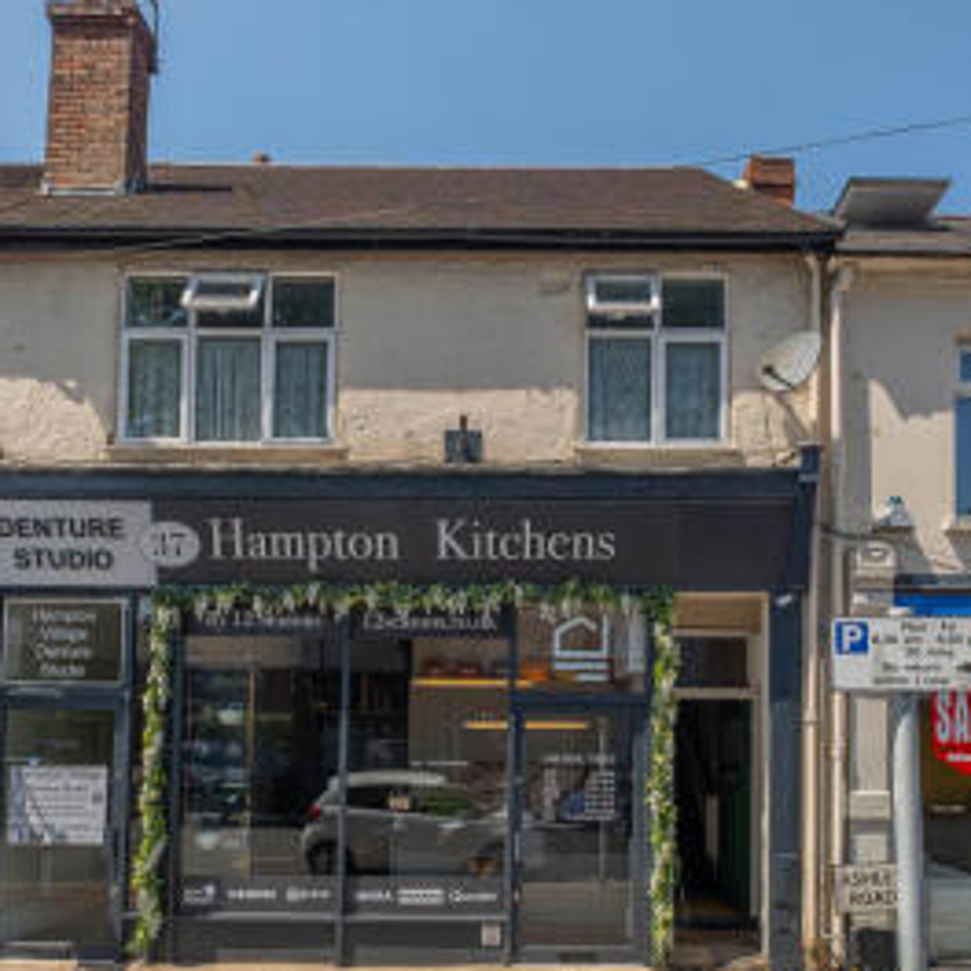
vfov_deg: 67.2
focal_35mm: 23
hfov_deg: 67.2
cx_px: 460
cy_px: 520
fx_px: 730
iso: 400
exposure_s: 1/640
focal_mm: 10
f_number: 6.4
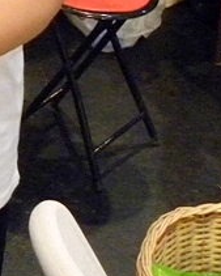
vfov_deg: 11.8
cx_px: -275
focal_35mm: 156
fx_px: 1275
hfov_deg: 9.1
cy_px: -149
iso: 400
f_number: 2.8
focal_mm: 5.9
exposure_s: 1/67
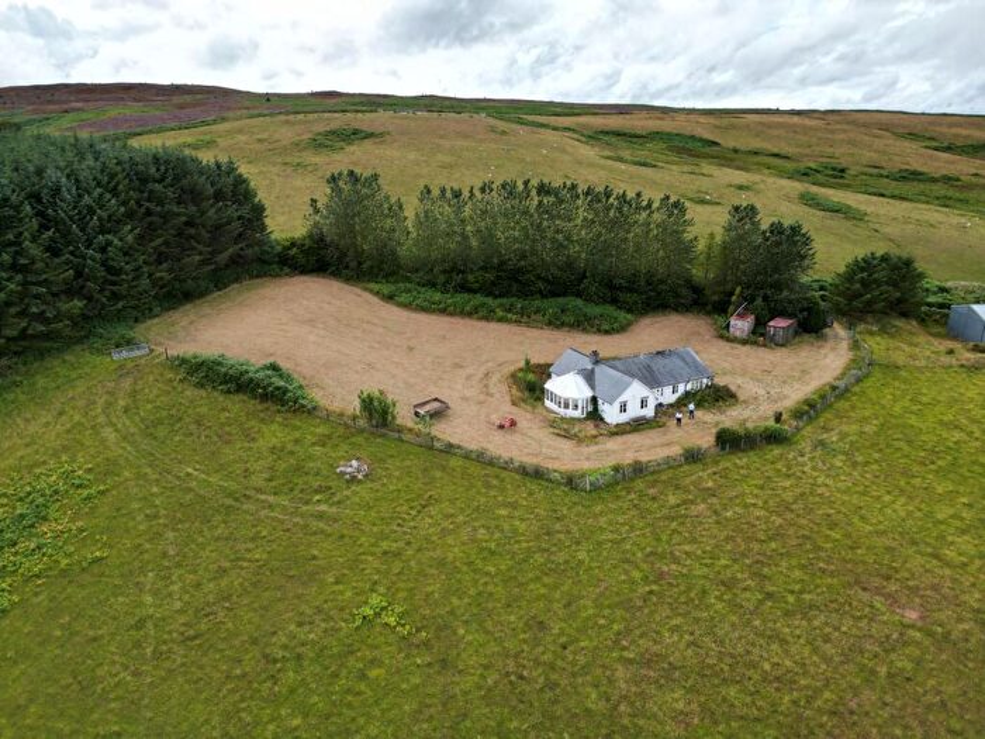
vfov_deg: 56.8
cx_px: 492
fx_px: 683
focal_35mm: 24
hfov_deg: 71.6
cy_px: 370
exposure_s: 1/2500
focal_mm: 6.72
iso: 110
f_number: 1.7
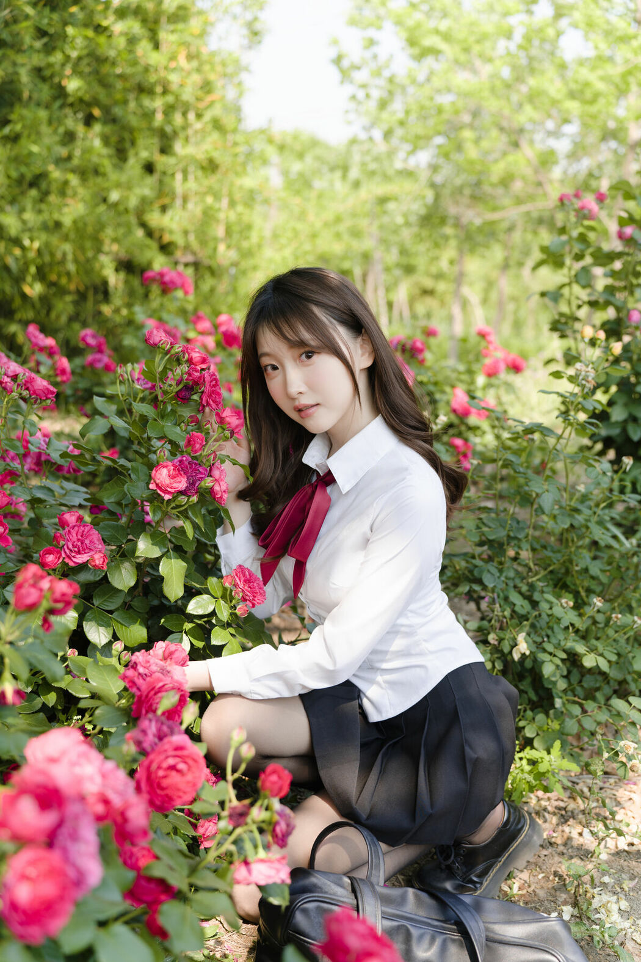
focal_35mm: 37
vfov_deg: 51.9
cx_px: 320
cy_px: 481
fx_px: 988
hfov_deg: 35.9
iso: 100
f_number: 2.8
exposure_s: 1/400
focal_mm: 37
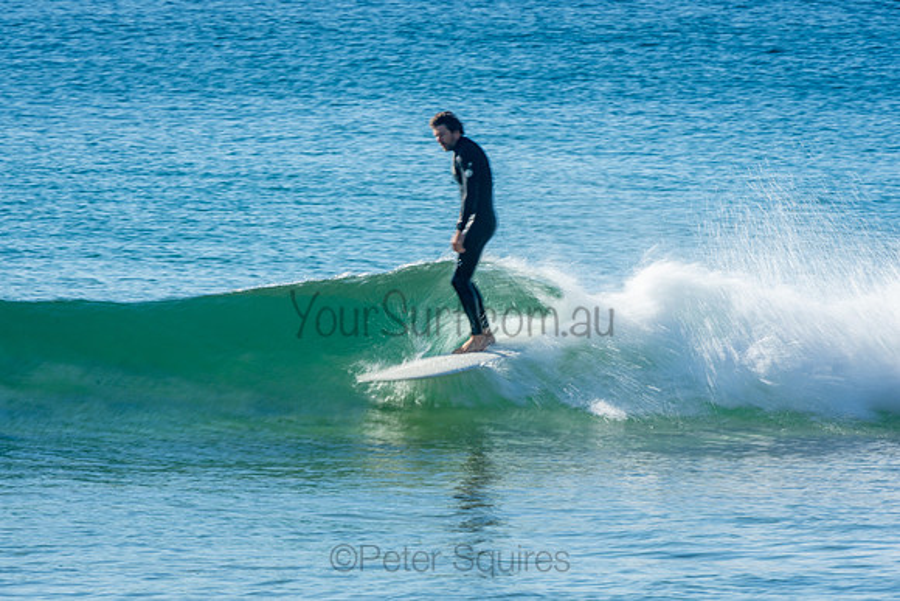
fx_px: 15003
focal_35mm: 600
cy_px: 300
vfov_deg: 2.3
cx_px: 450
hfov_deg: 3.4
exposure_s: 1/25
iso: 100
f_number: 25
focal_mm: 400
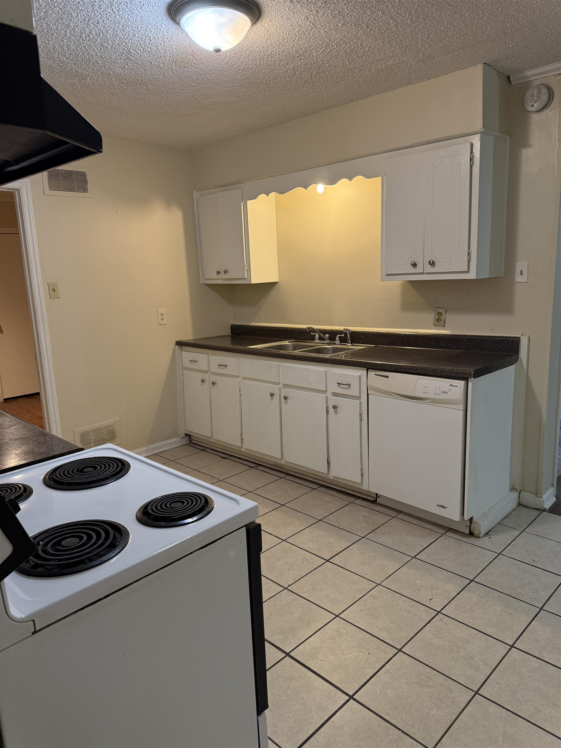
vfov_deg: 71.6
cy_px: 374
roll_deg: +1.9
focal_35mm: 24
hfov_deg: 56.8
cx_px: 280
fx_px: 519
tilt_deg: -10.6
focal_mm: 6.76
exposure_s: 1/60
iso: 250
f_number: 1.78
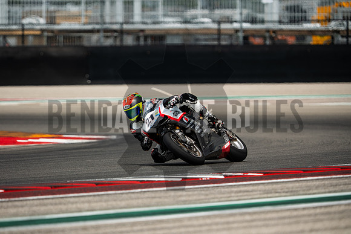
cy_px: 117
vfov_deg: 3.3
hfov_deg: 4.9
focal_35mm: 420
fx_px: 4096
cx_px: 176
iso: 250
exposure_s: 1/1600
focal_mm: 280
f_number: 2.8
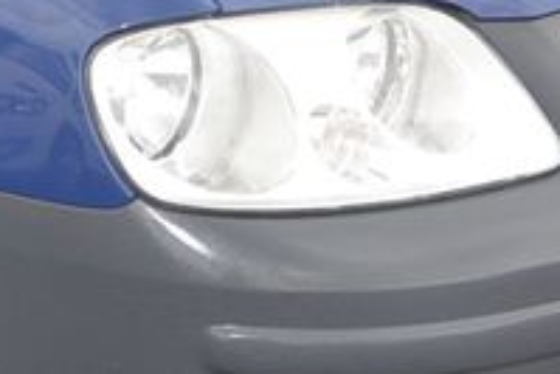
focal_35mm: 139
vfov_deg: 9.7
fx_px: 2164
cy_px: -120
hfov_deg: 13.9
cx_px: -262
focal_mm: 10
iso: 180
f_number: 3.5
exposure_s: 1/250
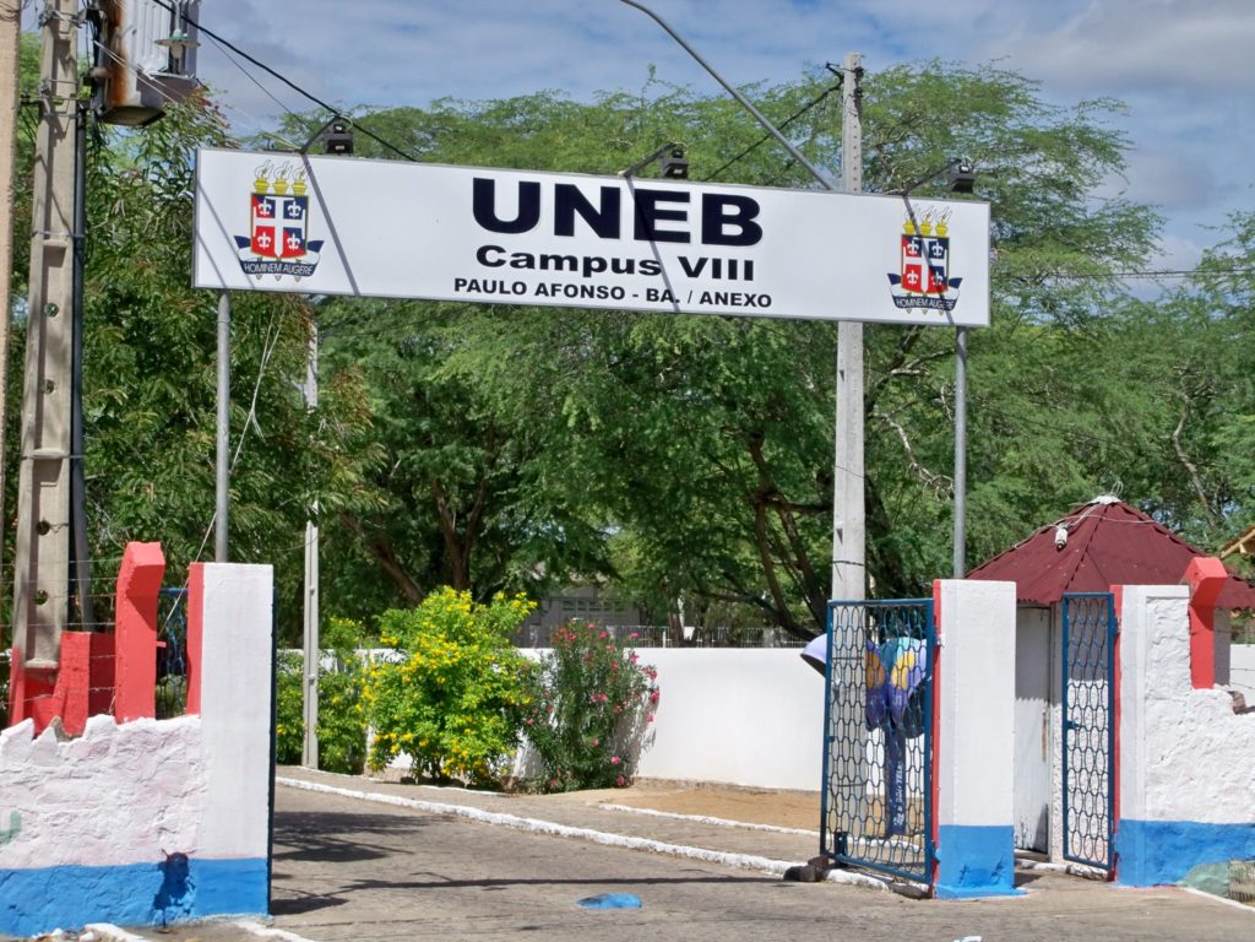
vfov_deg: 18.4
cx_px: 628
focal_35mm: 80
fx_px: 2900
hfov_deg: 24.4
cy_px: 471
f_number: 4.1
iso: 100
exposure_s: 1/1000
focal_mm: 14.2
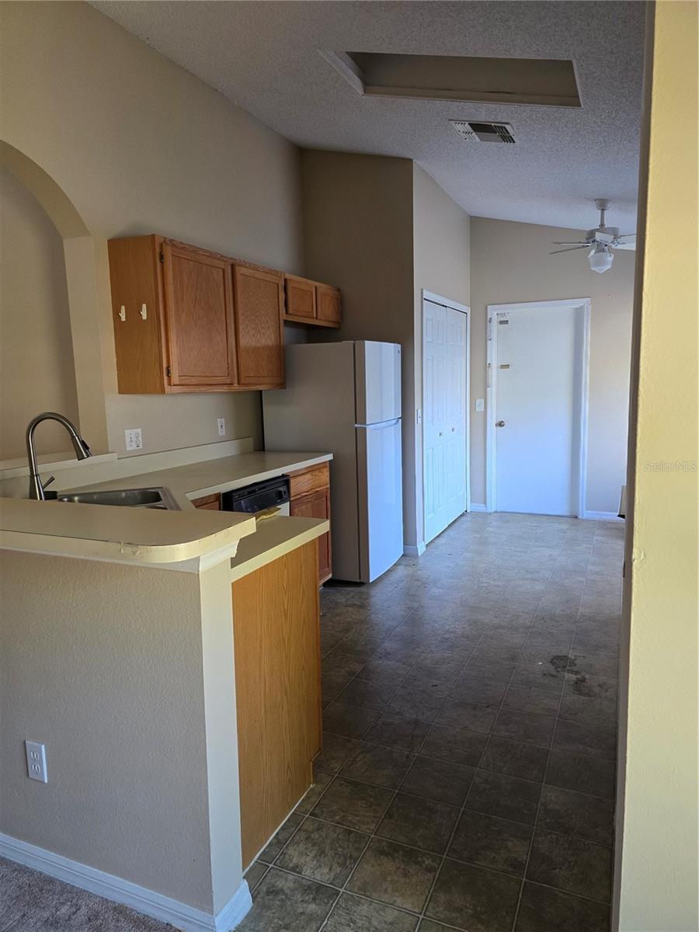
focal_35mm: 23
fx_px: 619
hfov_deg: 58.9
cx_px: 350
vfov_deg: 73.9
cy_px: 466
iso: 320
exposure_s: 1/120
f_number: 1.7
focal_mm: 6.3
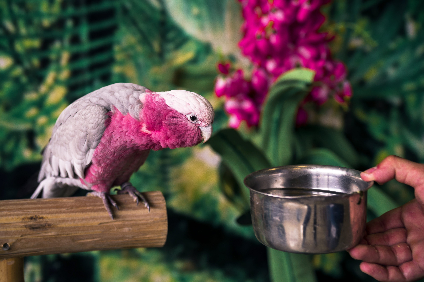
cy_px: 140
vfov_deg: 21.6
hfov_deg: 31.9
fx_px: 742
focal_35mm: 63
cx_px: 210
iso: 320
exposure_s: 1/320
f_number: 3.5
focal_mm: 62
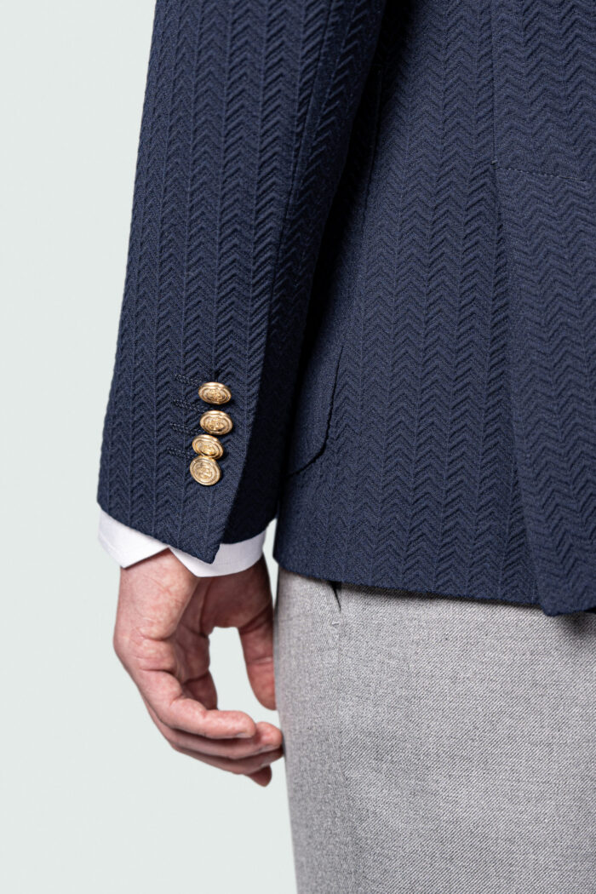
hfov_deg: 19.5
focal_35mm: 70
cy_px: 447
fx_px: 1738
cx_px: 298
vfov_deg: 28.8
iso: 125
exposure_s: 1/100
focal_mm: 47
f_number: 2.8
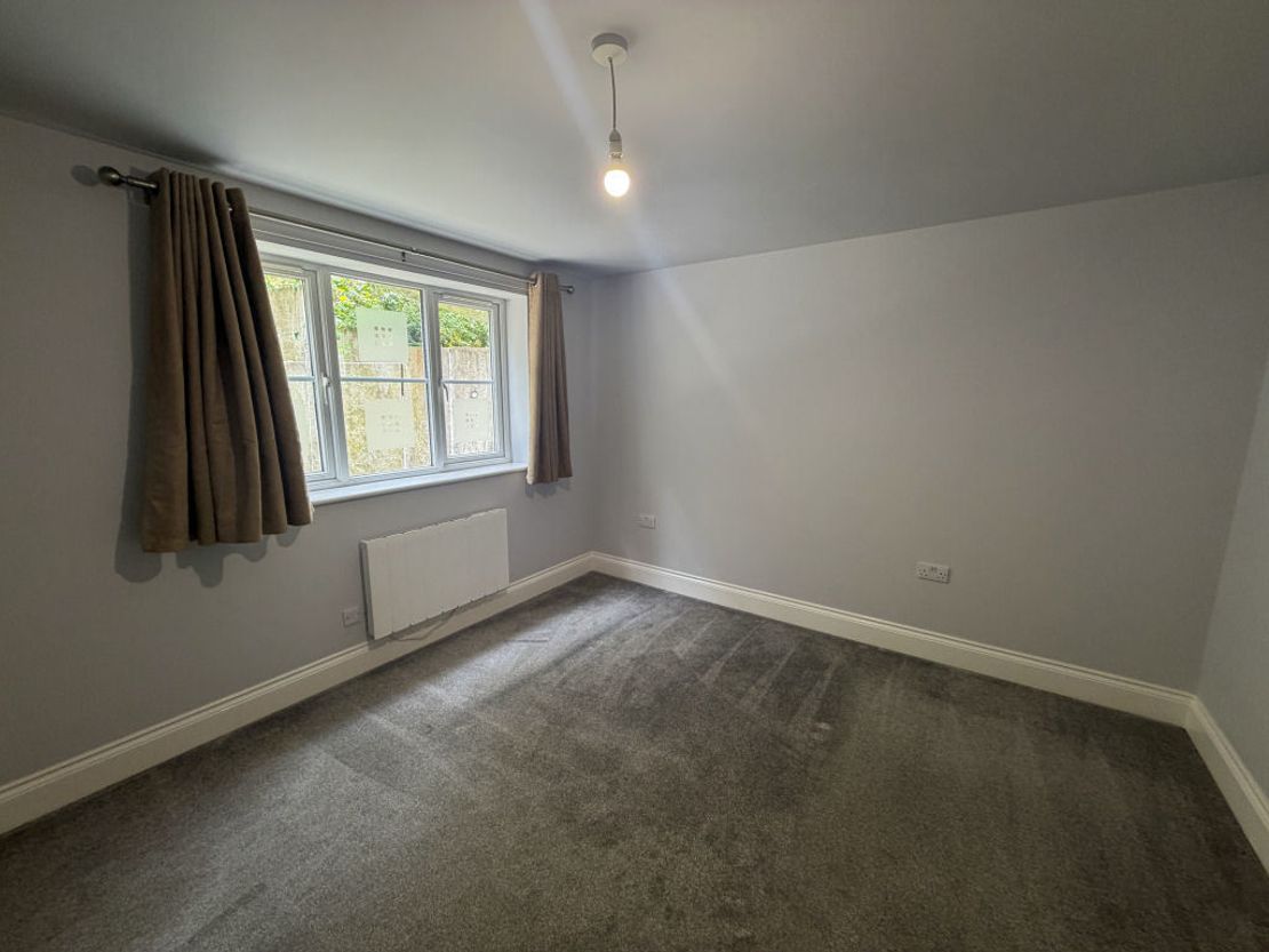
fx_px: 513
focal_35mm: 14
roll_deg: +0.0
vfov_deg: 85.7
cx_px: 634
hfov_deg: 102.1
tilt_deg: -10.2
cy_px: 476
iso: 160
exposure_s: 1/50
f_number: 2.2
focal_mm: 2.22
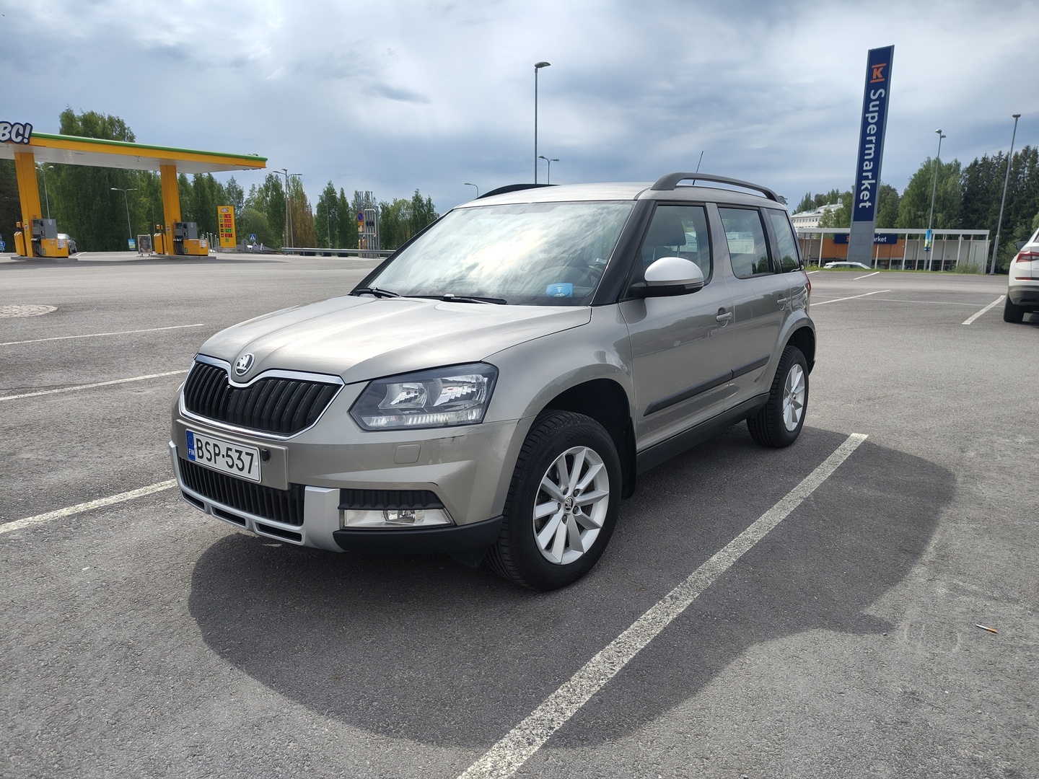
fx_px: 720
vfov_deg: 56.8
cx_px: 520
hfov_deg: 71.6
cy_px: 390
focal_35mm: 24
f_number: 1.8
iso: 101
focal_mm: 5.56
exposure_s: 1/1813
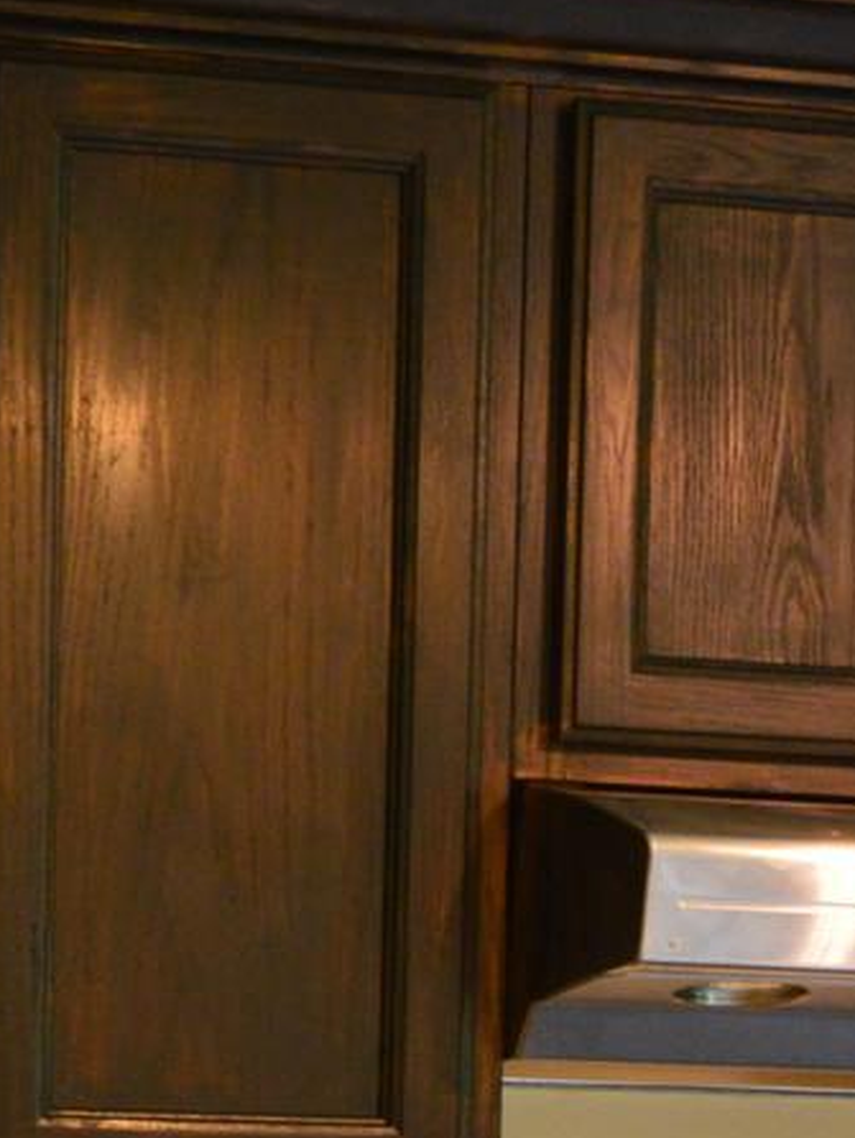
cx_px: 710
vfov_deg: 11.1
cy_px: 1667
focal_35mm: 172
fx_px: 5659
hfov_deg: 8.6
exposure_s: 1/40
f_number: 4.2
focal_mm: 26
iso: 800
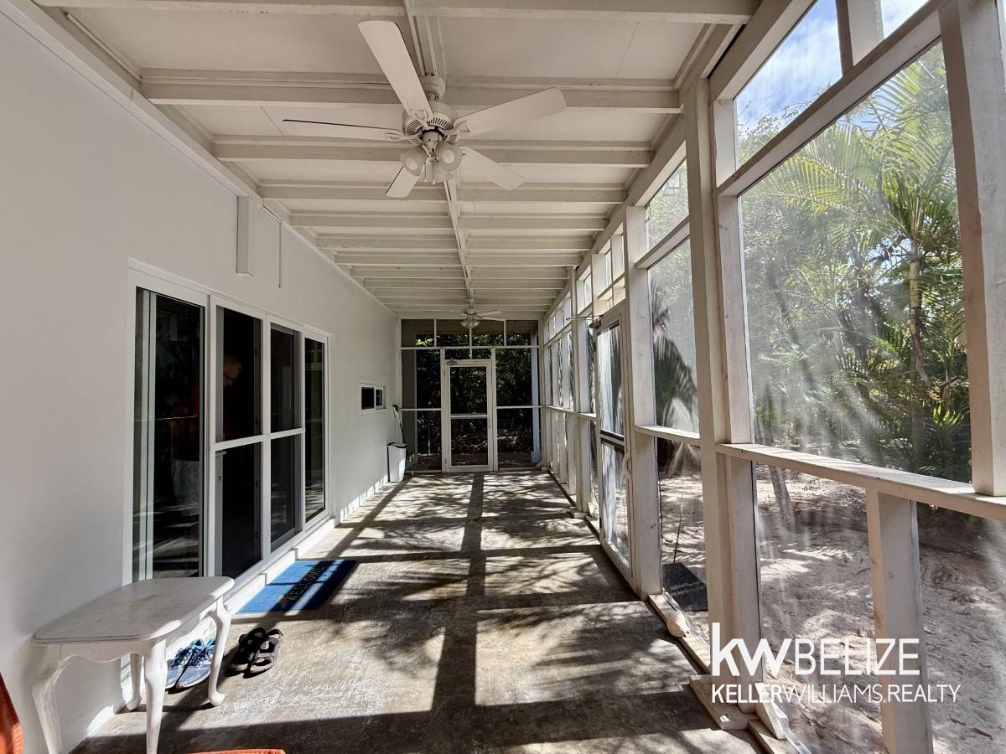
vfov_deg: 85.7
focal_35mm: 14
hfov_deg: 102.1
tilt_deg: +2.5
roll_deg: +1.1
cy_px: 377
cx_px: 503
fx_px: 407
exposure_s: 1/368
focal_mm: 2.22
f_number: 2.2
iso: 64
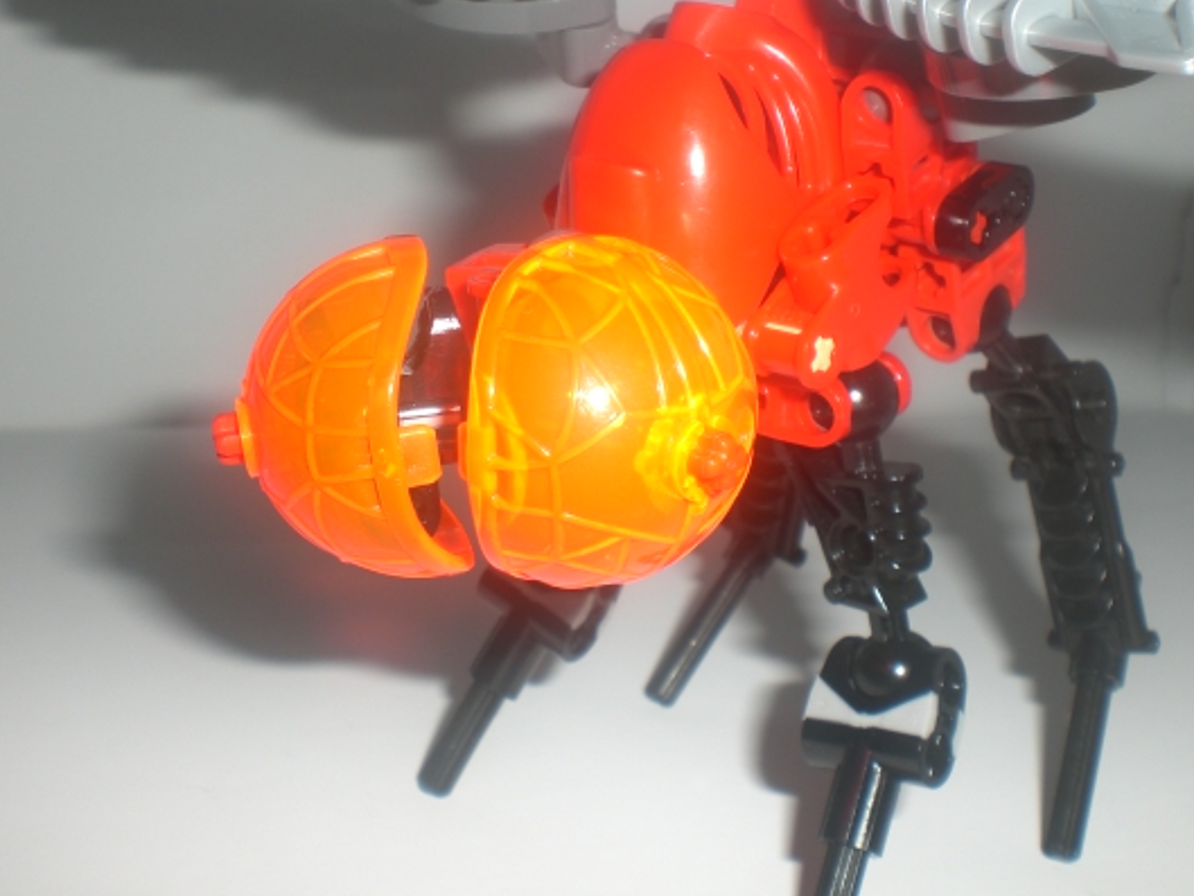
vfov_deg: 31.5
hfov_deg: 41.2
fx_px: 1587
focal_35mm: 46
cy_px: 370
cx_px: 618
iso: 50
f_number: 4.4
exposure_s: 1/60
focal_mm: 6.3
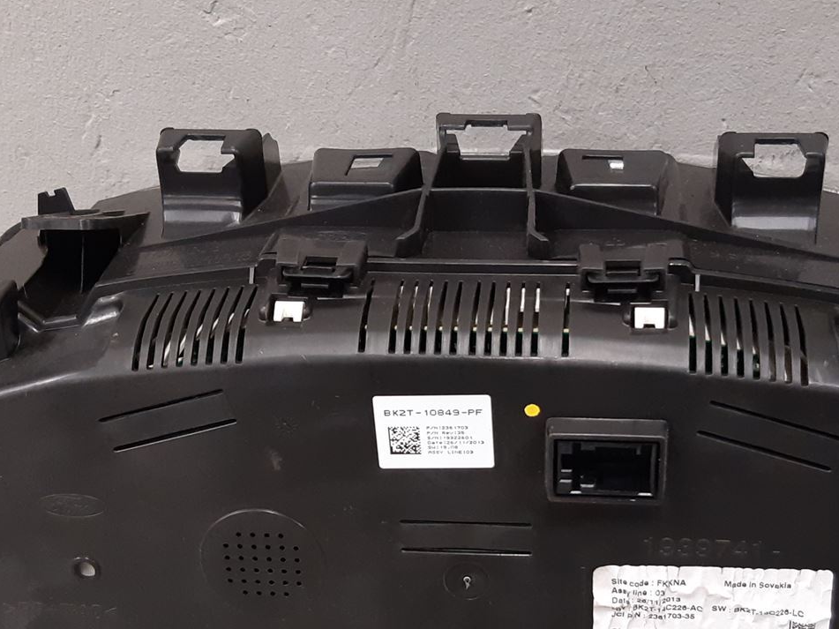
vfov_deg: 25.8
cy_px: 474
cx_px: 462
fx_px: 1357
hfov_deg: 34.3
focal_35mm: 56
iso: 250
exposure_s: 1/50
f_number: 1.7
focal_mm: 3.93
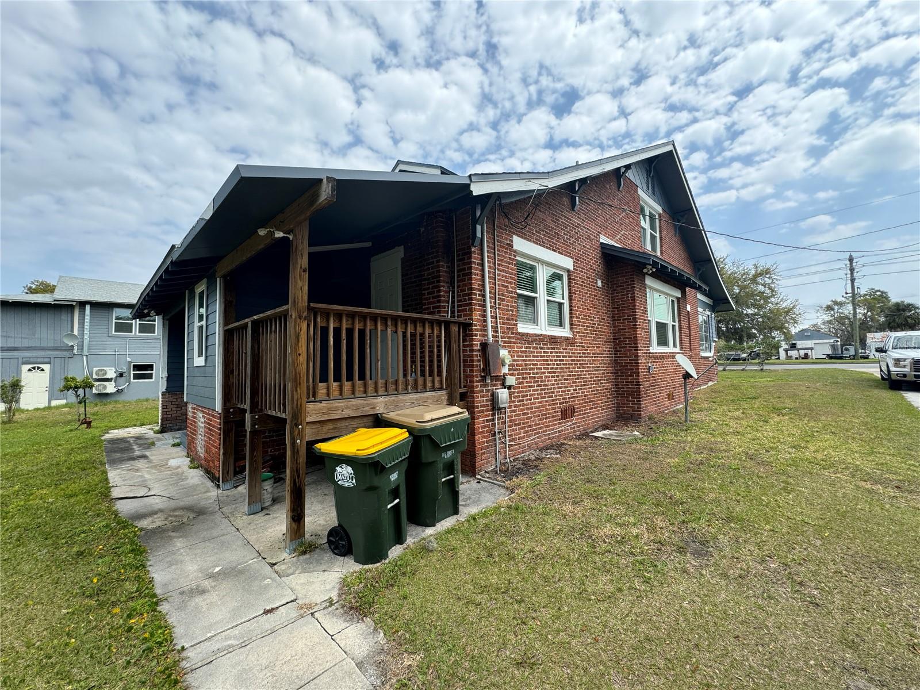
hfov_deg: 102.1
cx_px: 460
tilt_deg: +4.0
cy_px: 345
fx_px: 372
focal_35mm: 14
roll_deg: +1.0
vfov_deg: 85.7
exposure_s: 1/605
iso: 40
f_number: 2.2
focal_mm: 2.22
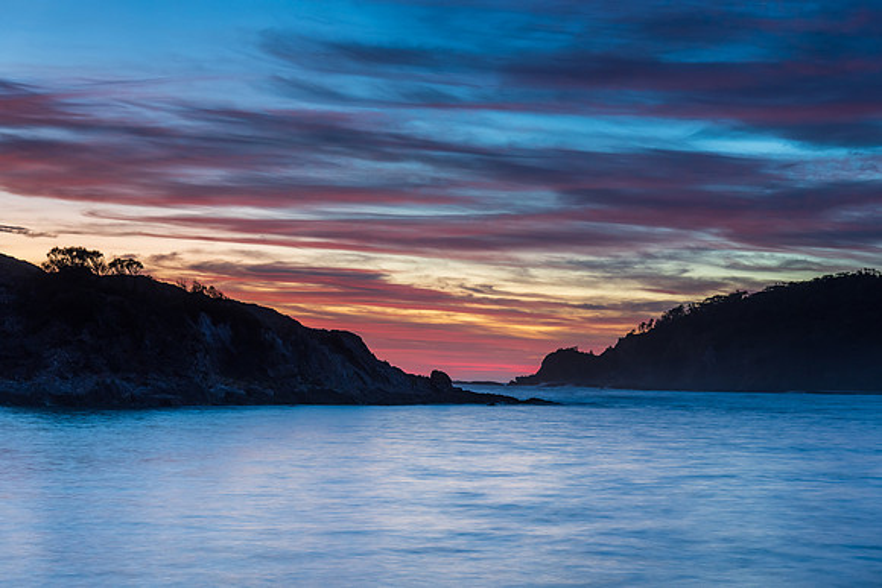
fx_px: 1519
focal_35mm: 62
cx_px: 441
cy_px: 294
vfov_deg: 21.9
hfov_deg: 32.4
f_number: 6.3
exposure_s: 4
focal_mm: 62
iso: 250
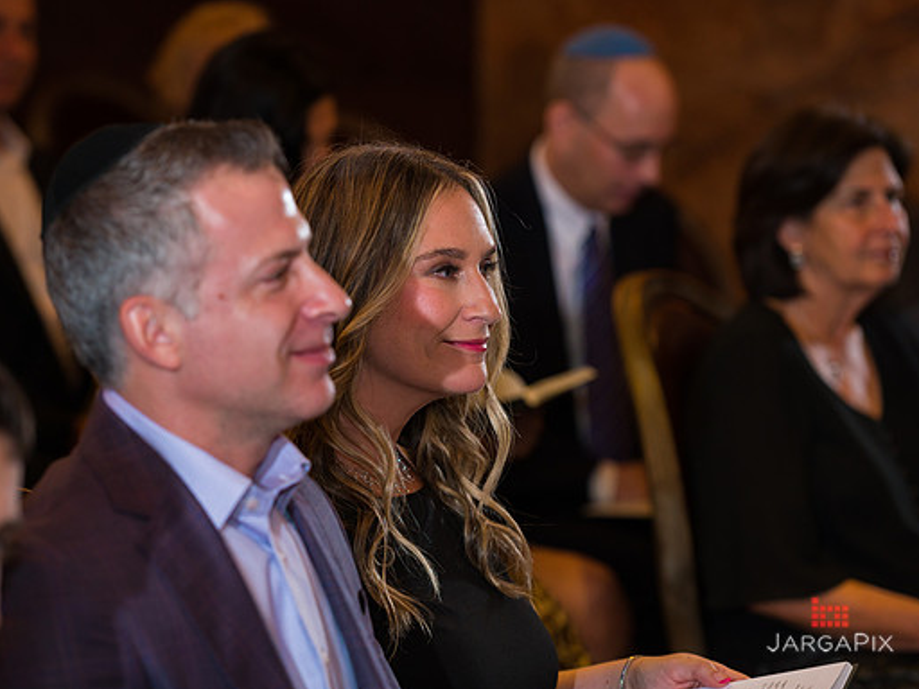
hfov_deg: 12.7
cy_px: 345
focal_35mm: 156
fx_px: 4142
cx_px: 419
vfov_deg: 9.5
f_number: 4
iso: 1000
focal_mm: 140
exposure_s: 1/200
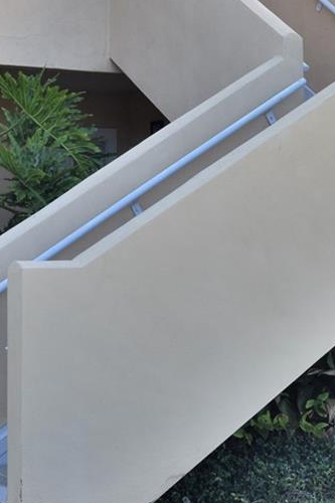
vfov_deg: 21.0
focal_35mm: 96
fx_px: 1341
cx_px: 266
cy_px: 103
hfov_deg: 14.2
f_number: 8
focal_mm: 20
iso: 360
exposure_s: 1/250
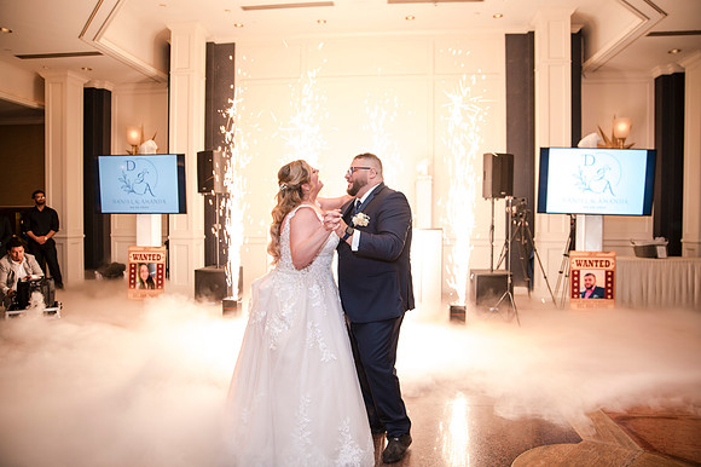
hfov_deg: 72.6
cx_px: 350
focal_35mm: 25
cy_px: 234
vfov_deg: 52.1
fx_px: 477
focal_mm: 24
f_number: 2.8
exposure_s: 1/60
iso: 800
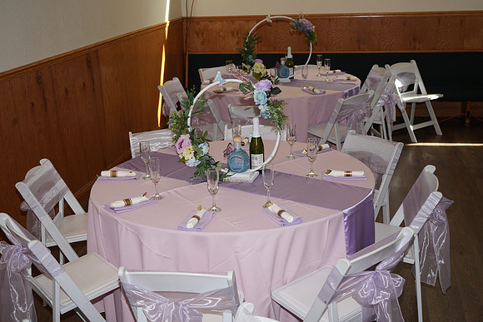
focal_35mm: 44
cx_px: 242
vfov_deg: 30.5
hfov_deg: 44.5
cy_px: 161
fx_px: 590
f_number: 5.6
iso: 400
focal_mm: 44
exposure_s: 1/60
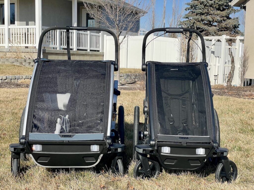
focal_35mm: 52
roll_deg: -1.0
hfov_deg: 36.8
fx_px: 382
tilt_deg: -5.3
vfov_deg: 28.0
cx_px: 127
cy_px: 95
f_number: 2
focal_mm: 6
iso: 25
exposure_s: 1/1996
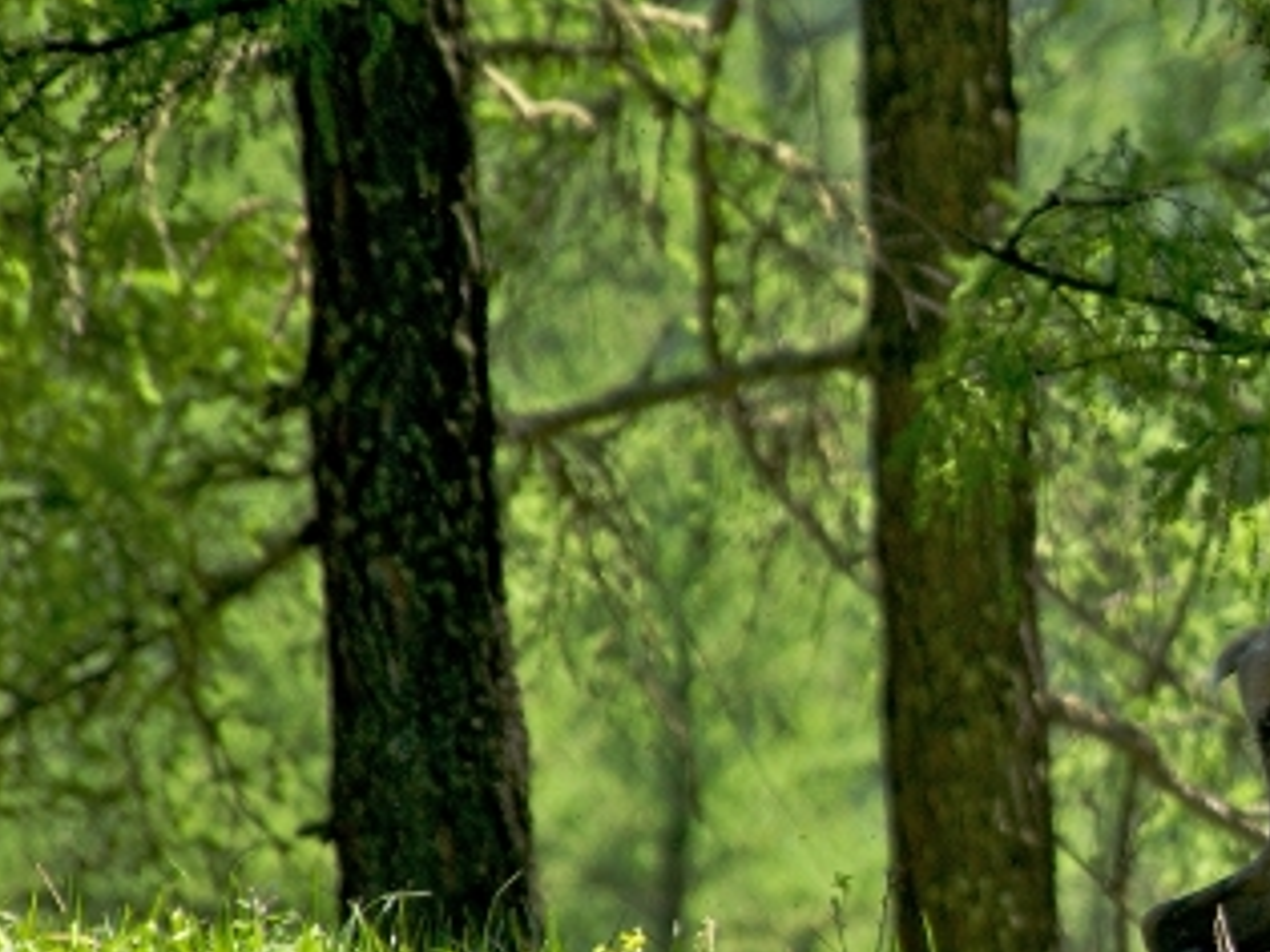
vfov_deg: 1.4
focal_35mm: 1099
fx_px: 40305
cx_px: 1738
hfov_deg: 1.8
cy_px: 690
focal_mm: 400
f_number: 5.6
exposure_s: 1/800
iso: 640
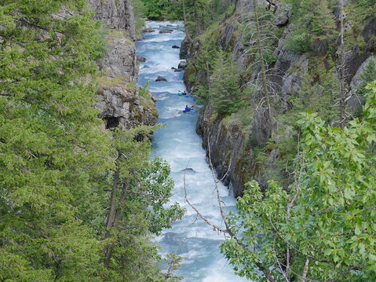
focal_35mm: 117
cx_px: 179
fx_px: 1271
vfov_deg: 12.6
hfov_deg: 16.8
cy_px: 89
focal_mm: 35
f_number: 3.5
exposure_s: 1/200
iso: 200
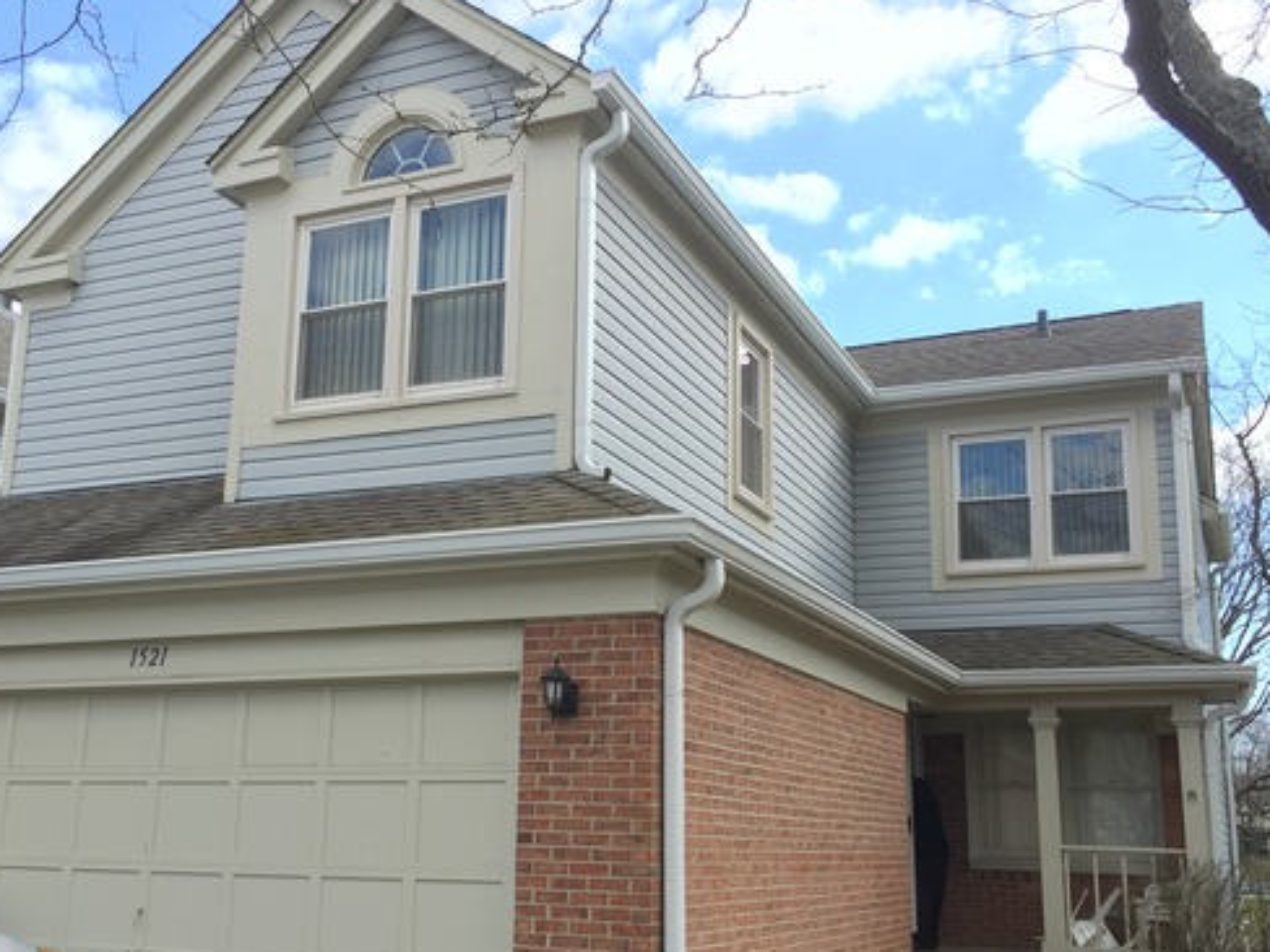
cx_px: 547
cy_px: 551
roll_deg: -2.0
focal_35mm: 38
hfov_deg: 48.8
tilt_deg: +11.8
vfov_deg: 37.6
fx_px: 1394
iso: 32
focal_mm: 4.15
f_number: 2.2
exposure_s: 1/380
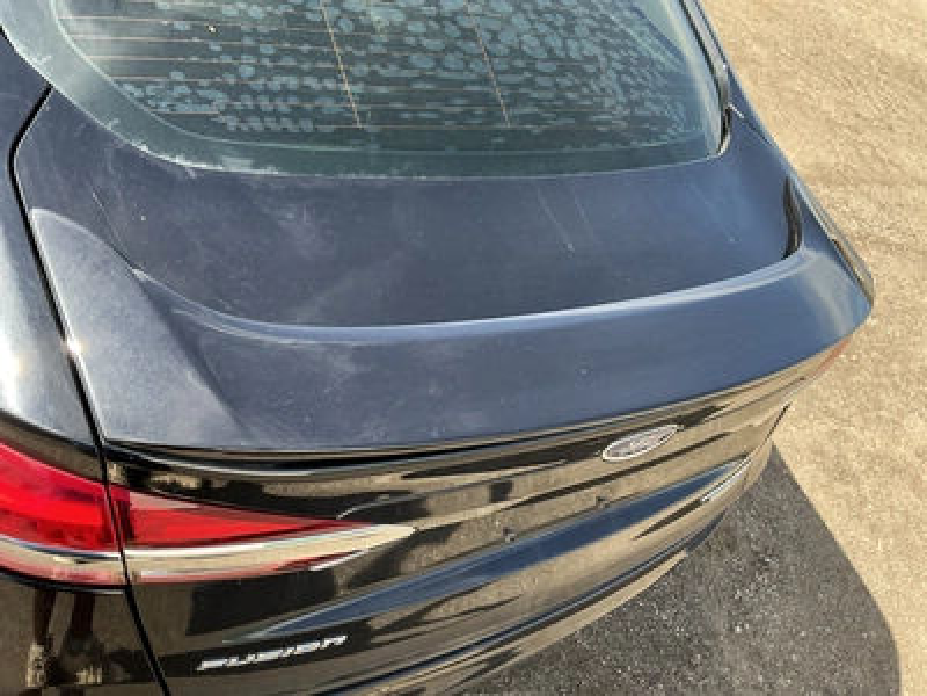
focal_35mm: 28
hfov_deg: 63.4
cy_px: 348
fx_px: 750
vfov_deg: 49.7
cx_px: 464
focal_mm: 3
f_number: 1.8
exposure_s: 1/206
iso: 25
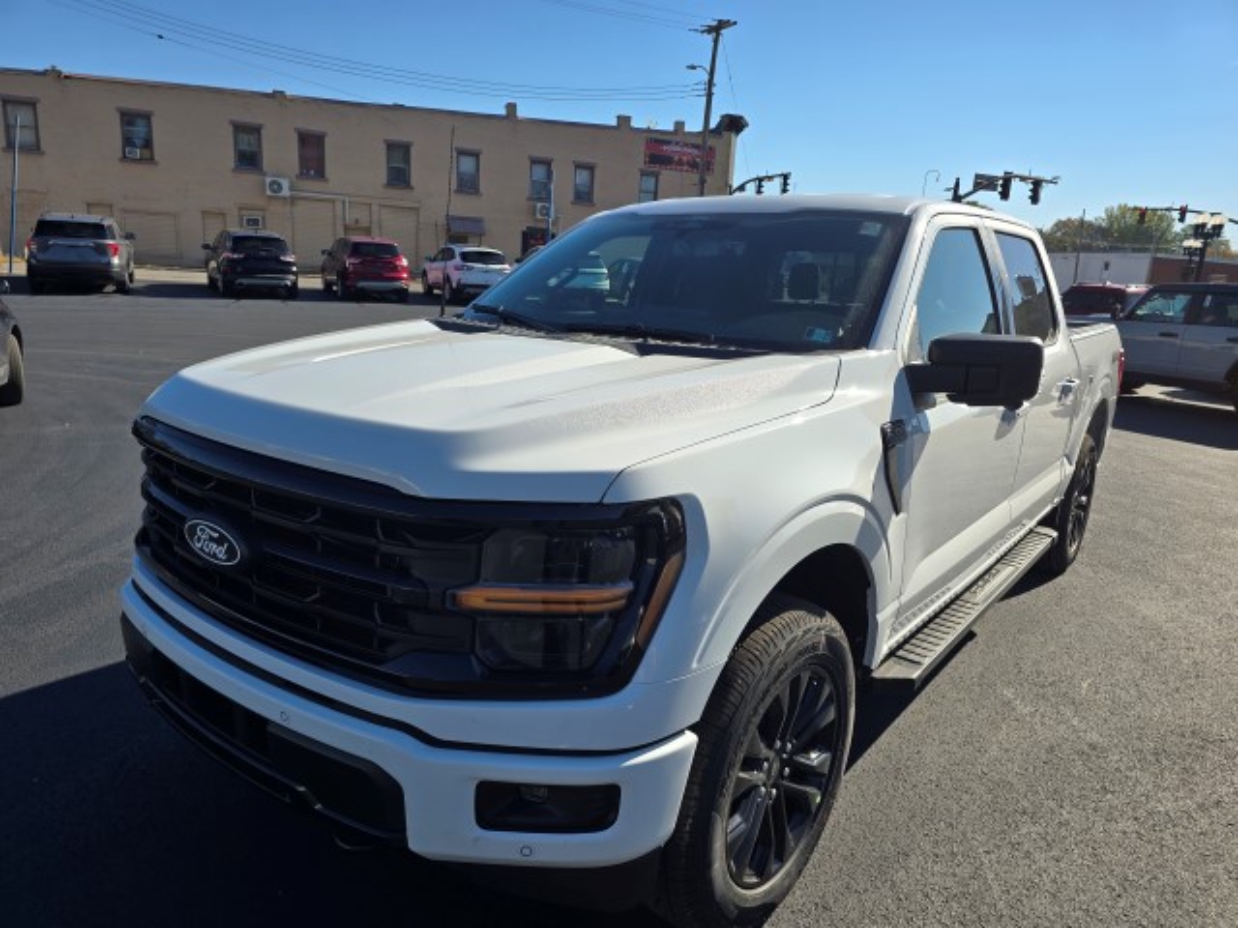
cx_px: 619
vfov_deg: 58.9
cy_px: 464
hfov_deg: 73.9
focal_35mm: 23
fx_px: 823
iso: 12
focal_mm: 6.3
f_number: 1.7
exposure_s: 1/734
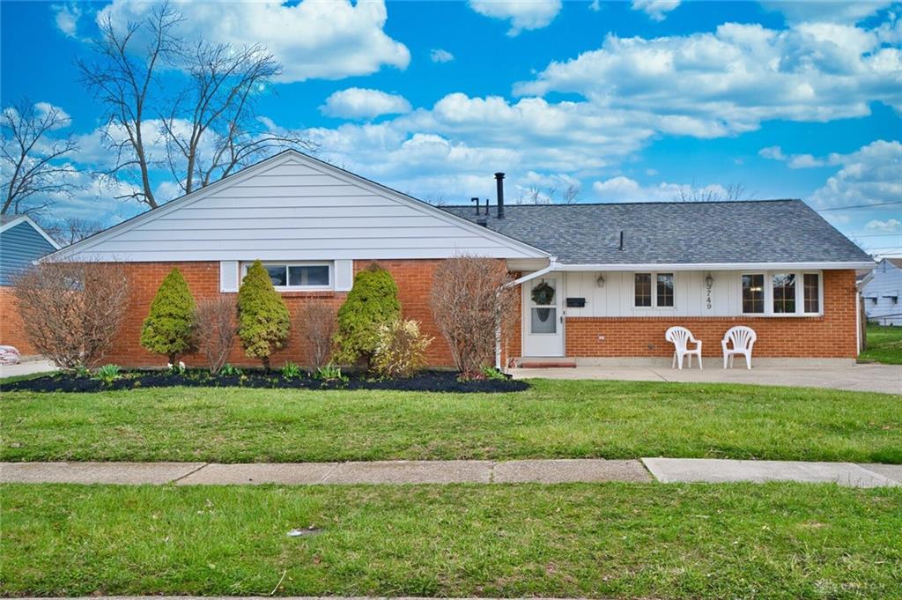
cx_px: 451
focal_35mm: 34
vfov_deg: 38.8
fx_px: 851
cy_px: 300
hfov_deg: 55.8
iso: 100
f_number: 7.1
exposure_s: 1/100
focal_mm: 34
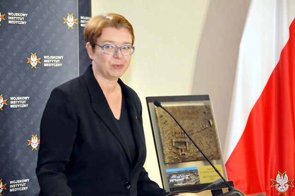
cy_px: 98
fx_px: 835
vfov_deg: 13.4
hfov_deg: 20.0
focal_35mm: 102
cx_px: 148
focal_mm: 68
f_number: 5
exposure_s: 1/60
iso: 2500
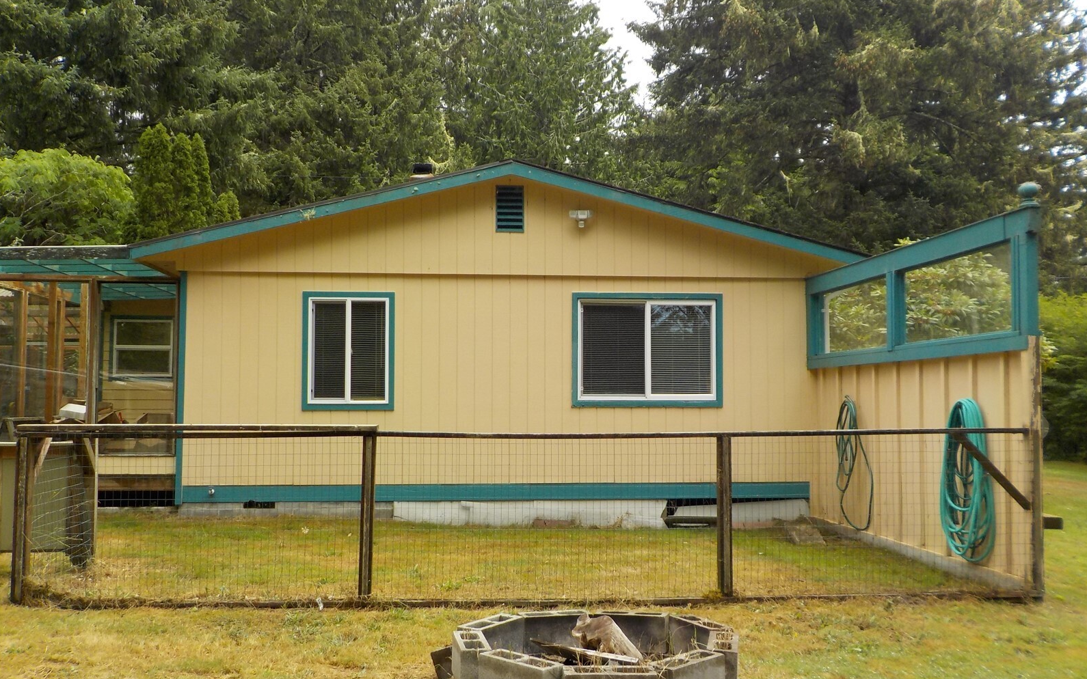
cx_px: 544
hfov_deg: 59.7
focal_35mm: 32
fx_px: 948
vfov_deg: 39.4
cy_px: 350
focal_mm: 4.1
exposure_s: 1/500
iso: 125
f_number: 3.3
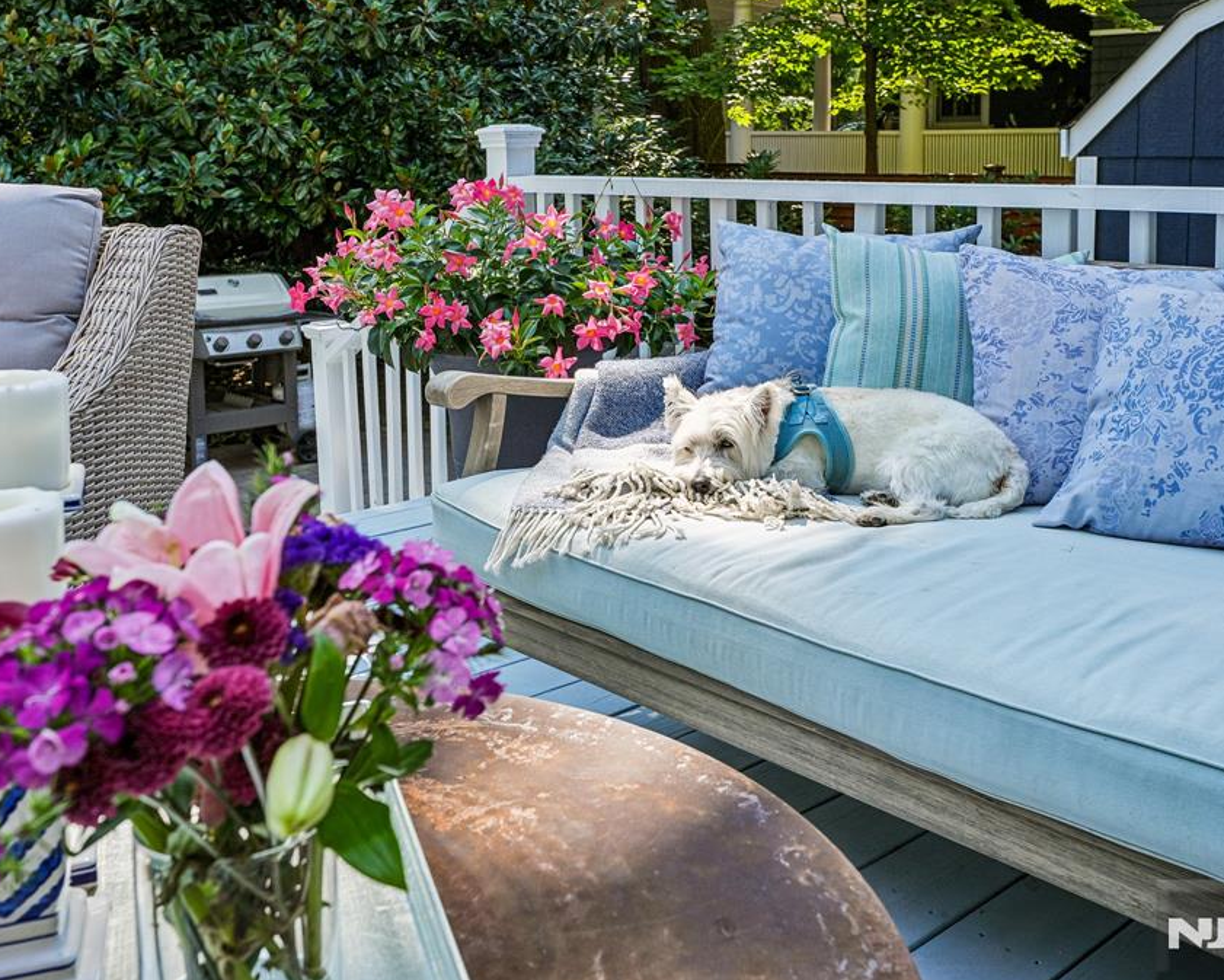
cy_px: 488
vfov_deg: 45.8
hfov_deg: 55.6
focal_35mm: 32
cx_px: 629
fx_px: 1159
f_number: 8
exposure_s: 1/200
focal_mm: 28
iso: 200
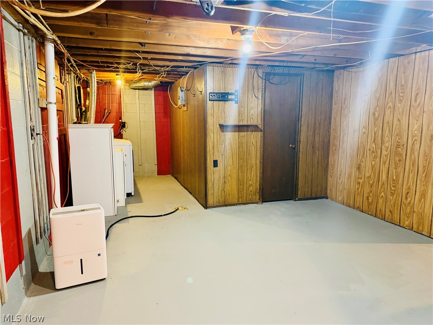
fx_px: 300
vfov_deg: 56.8
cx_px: 216
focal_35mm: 24
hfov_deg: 71.6
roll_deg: +0.6
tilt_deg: -8.3
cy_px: 162
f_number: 1.78
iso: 640
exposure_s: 1/40
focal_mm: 6.76
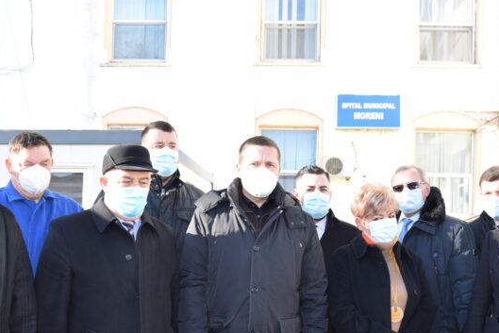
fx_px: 634
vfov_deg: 29.2
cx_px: 247
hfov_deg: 43.0
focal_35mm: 46
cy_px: 232
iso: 180
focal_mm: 21
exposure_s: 1/125
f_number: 5.6
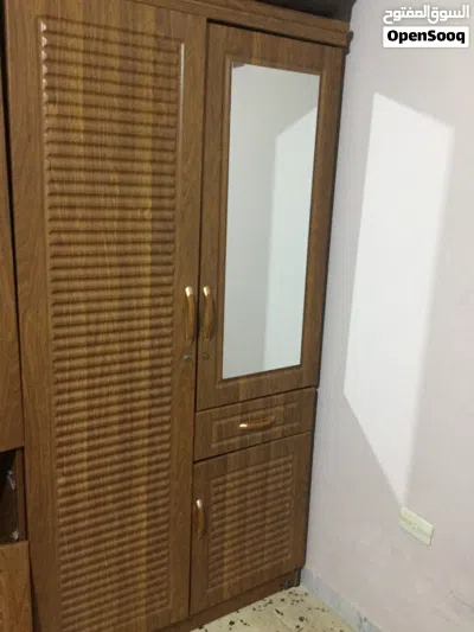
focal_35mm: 31
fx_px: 566
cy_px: 316
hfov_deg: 45.5
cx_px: 237
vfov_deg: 58.3
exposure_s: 1/17
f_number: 2.4
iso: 320
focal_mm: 3.3
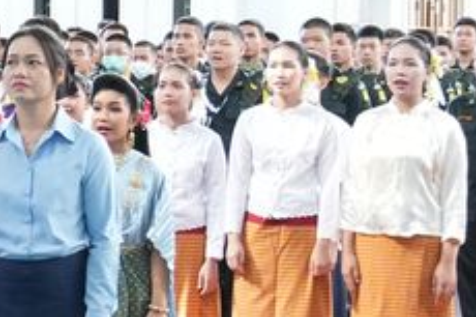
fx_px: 2325
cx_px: -400
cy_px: 70
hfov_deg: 10.9
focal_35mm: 176
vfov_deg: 7.8
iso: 1250
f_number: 4.5
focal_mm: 24
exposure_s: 1/125
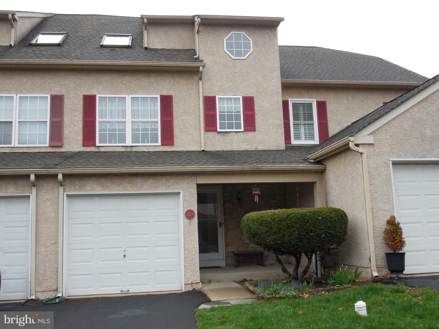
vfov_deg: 40.7
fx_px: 444
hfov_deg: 52.6
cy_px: 164
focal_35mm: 35
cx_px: 220
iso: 125
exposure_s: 1/160
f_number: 3.7
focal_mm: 6.3
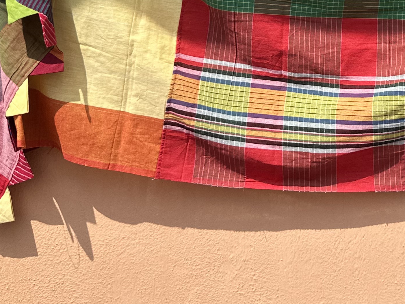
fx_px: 807
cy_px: -125
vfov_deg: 19.2
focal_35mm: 69
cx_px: 390
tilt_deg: +0.5
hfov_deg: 26.8
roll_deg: -3.1
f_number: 1.78
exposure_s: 1/2660
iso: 80
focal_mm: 6.86
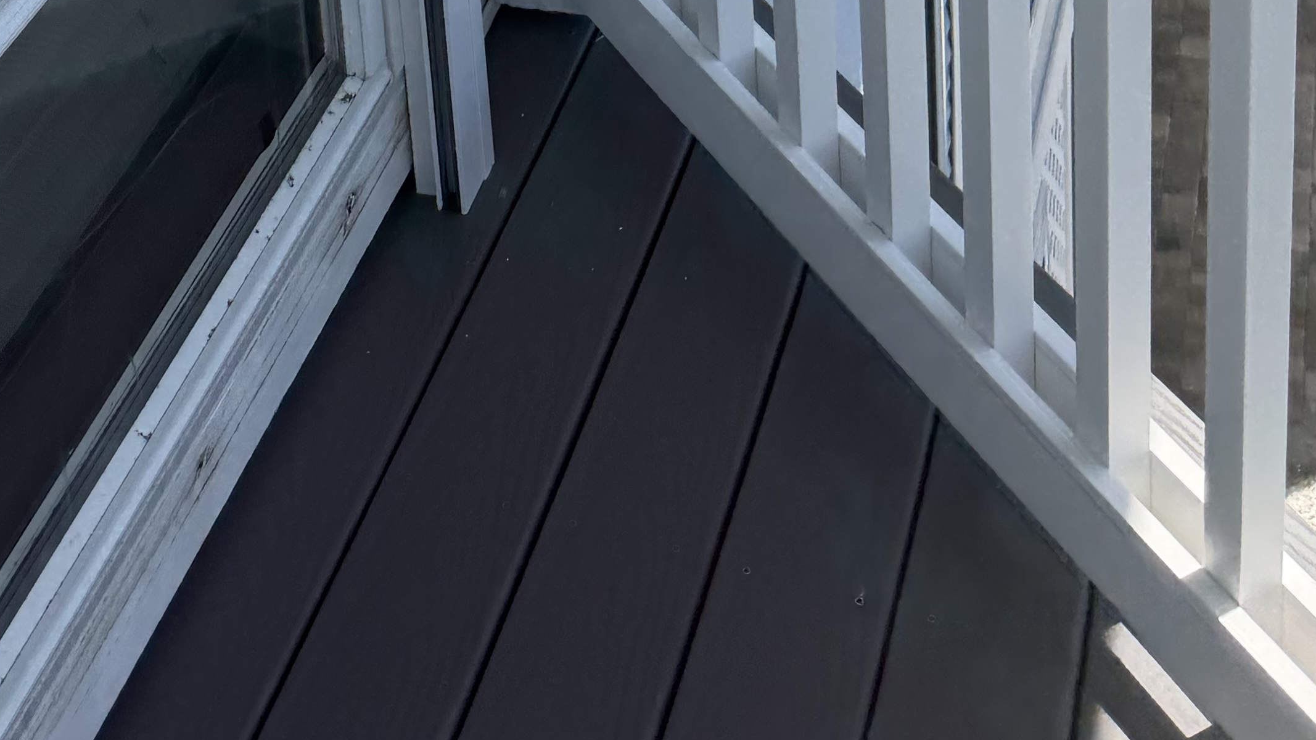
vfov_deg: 13.8
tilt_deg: -18.5
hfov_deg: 30.0
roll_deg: +5.8
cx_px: 483
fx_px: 2442
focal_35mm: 70
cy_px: -871
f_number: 1.78
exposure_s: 1/4167
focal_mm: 6.76
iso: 100
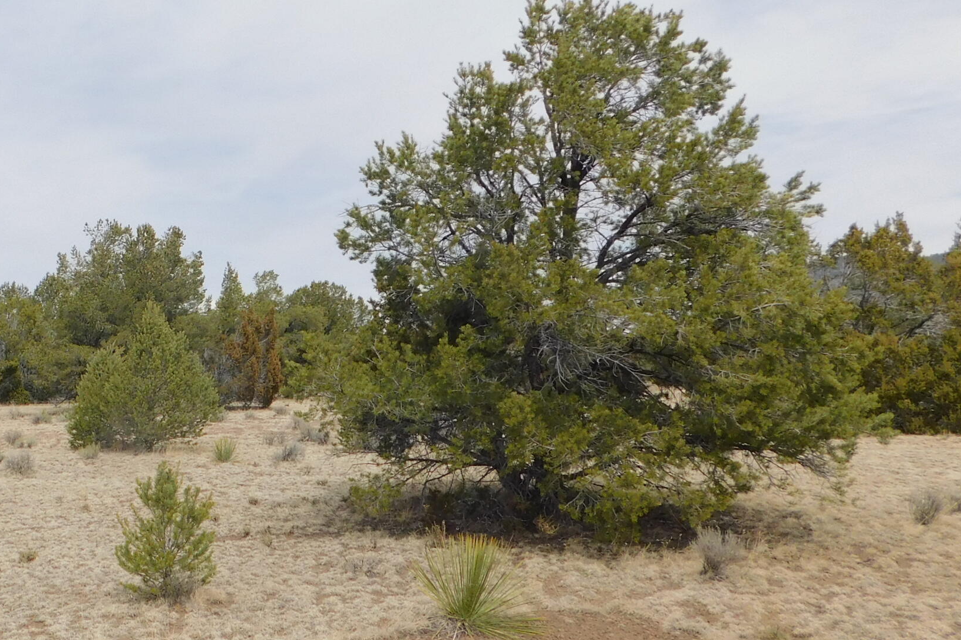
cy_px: 262
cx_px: 133
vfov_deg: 30.4
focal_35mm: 44
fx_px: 1174
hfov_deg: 41.7
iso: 125
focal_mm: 4
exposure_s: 1/500
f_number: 6
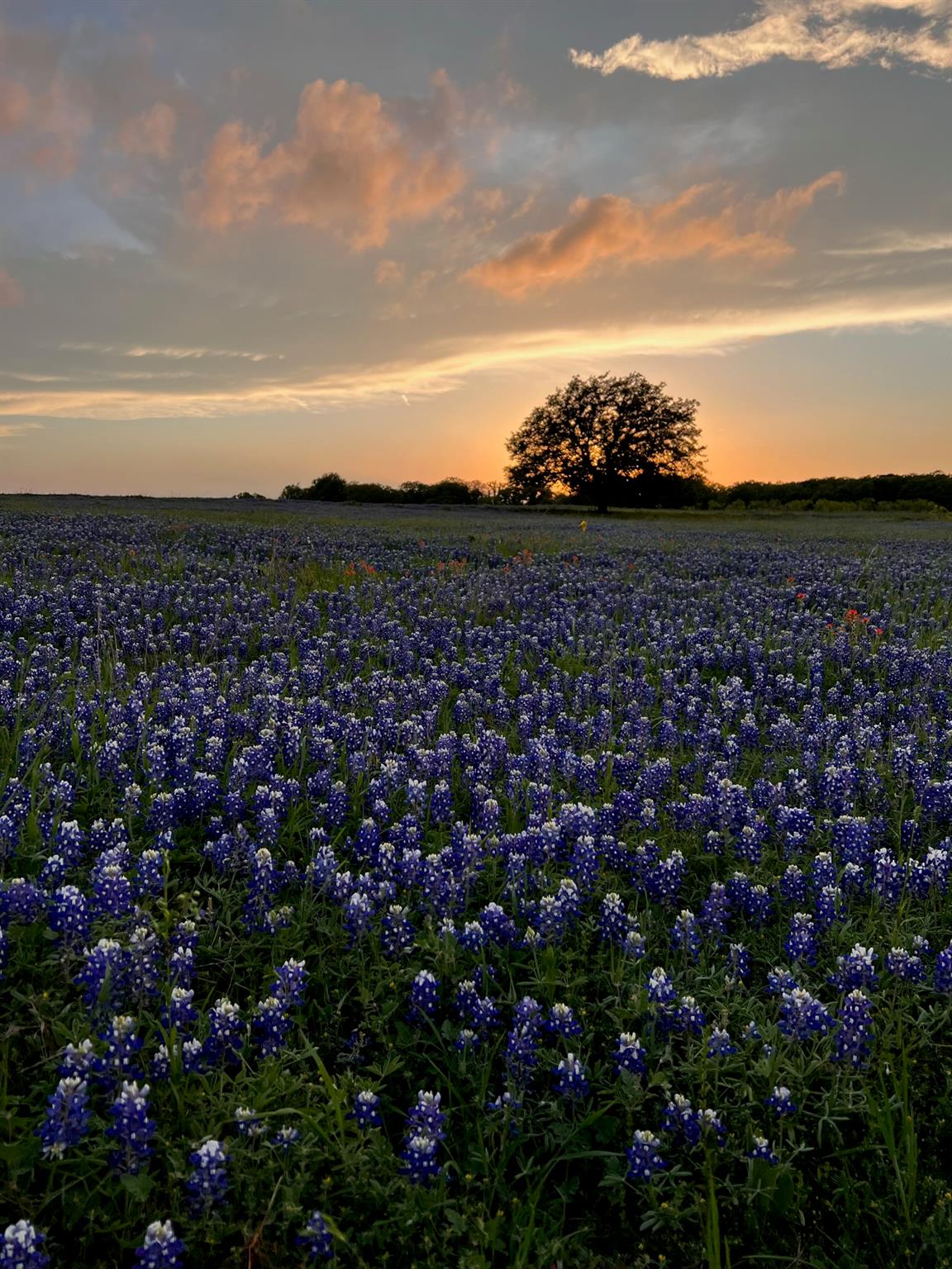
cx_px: 476
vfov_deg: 67.3
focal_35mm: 26
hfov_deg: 53.1
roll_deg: -0.2
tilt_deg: -6.6
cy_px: 634
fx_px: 953
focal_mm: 5.7
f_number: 1.5
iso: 50
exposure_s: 1/1295
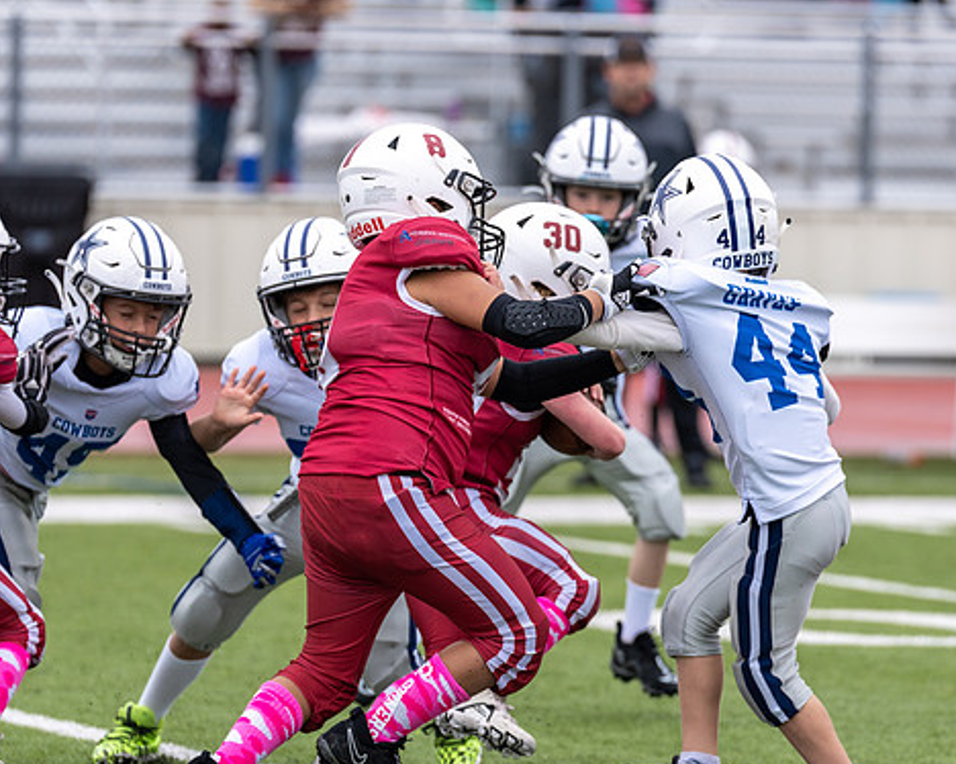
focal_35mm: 318
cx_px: 541
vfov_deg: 4.9
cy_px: 440
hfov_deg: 6.1
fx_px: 8994
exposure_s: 1/1250
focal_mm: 200
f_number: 3.5
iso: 250
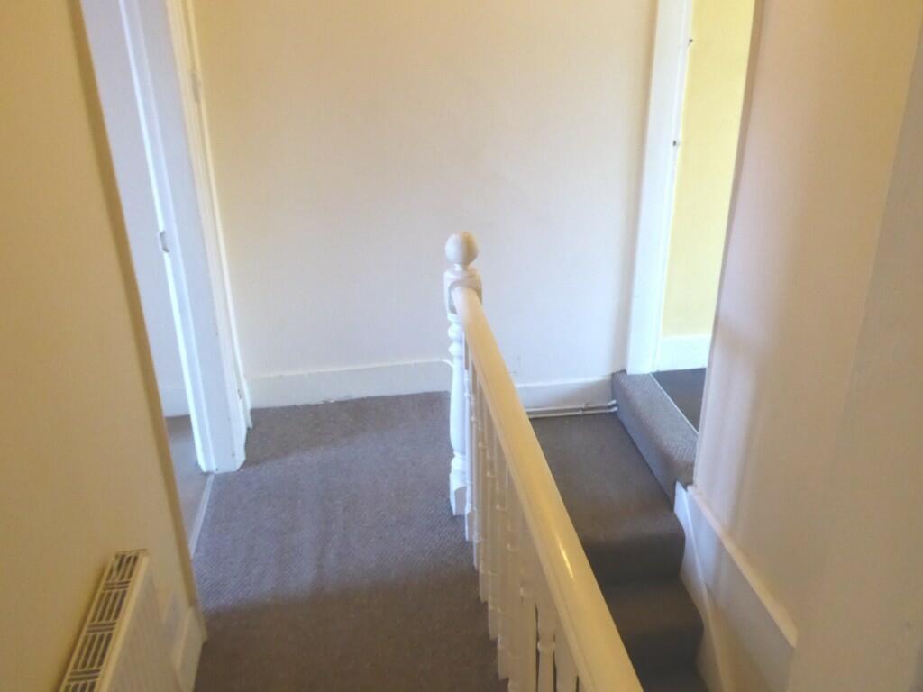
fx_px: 773
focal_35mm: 29
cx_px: 462
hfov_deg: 61.7
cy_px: 346
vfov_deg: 48.2
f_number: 3.5
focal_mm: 5
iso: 800
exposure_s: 1/40
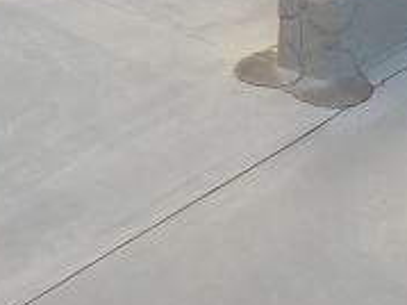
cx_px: 186
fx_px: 1574
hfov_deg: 14.7
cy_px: 34
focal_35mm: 134
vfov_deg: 11.0
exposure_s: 1/320
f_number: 3.3
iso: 125
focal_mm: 4.1
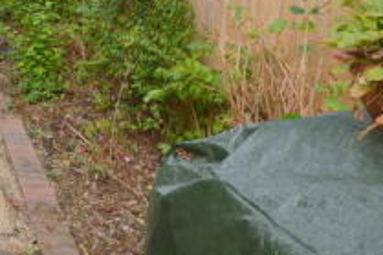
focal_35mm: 47
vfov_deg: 26.8
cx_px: -88
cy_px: -9
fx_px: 500
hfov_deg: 33.3
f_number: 5.6
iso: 140
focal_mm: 10
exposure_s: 1/125
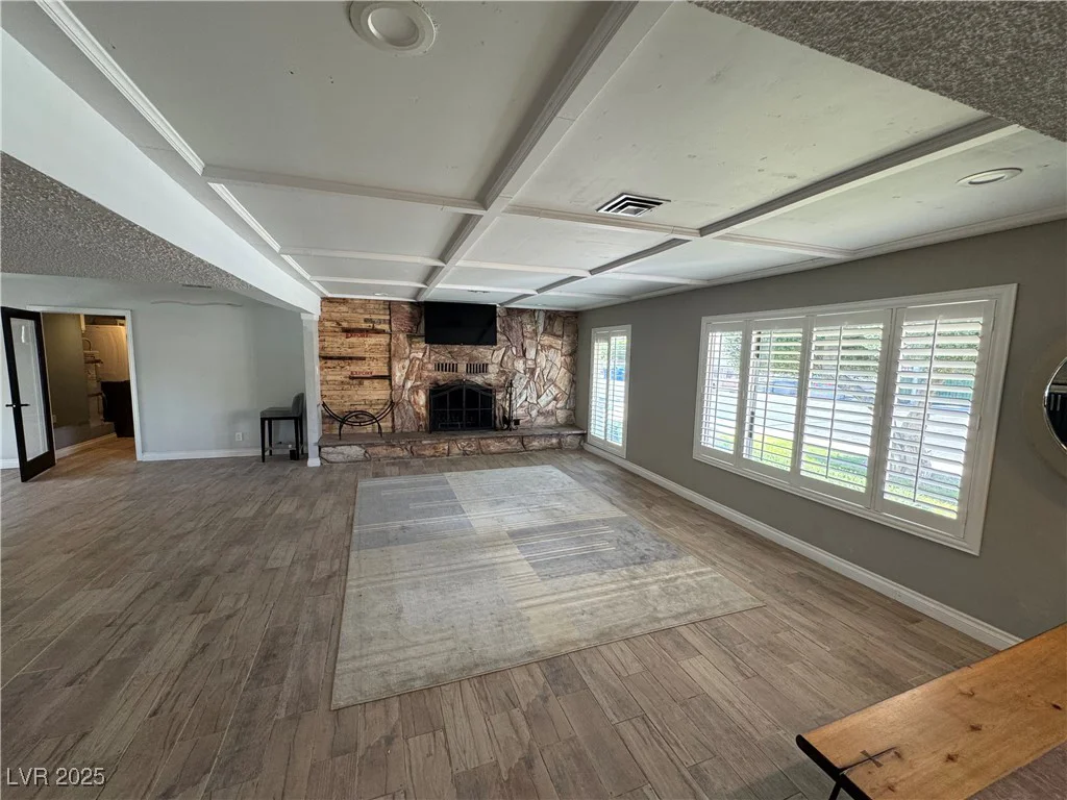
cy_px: 400
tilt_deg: -6.1
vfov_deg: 85.7
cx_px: 534
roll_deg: -1.6
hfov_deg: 102.1
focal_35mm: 14
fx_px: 432
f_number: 2.2
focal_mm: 2.22
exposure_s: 1/120
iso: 200
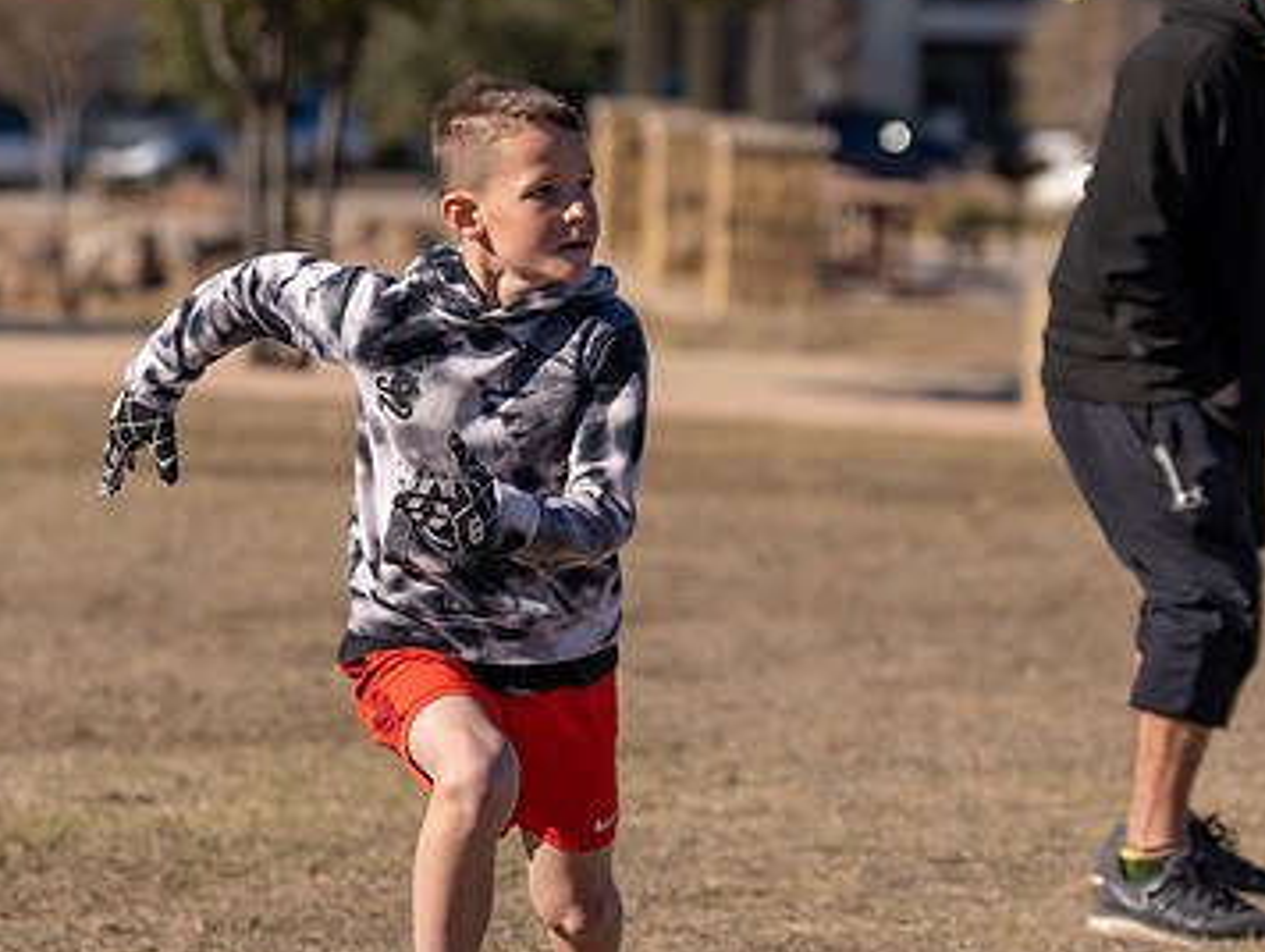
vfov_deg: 6.1
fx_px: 8929
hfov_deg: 8.1
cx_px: 664
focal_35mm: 244
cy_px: 470
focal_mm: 95
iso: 100
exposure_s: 1/2500
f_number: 2.8
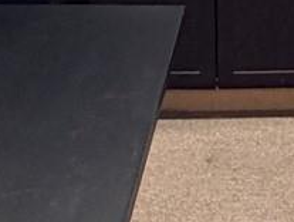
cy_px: -323
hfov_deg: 17.8
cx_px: 288
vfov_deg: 11.3
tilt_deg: -1.4
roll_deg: +0.6
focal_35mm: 108
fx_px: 919
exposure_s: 1/60
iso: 320
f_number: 2.2
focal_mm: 2.22
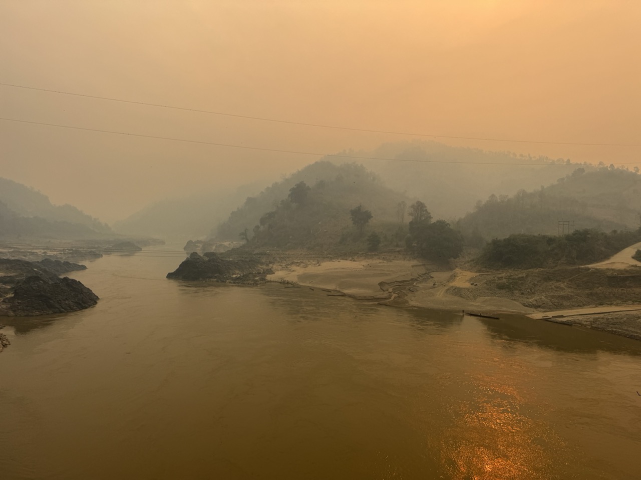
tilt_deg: -1.6
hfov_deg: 71.6
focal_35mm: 24
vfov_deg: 56.8
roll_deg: -0.8
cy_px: 240
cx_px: 320
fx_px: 444
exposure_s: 1/2833
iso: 80
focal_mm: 6.76
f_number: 1.78
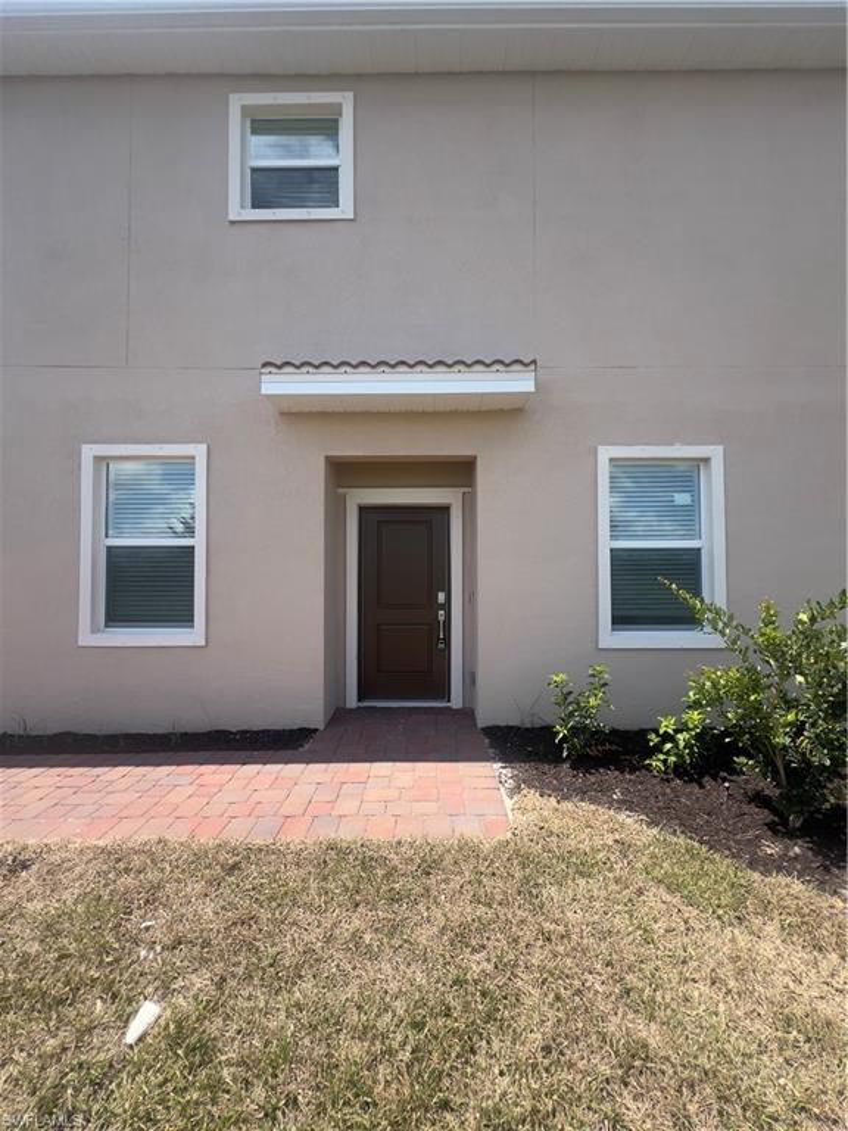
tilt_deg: +2.1
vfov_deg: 106.2
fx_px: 425
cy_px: 566
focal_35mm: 13
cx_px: 424
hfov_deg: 89.9
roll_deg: -0.1
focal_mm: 1.57
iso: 32
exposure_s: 1/791
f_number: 1.8
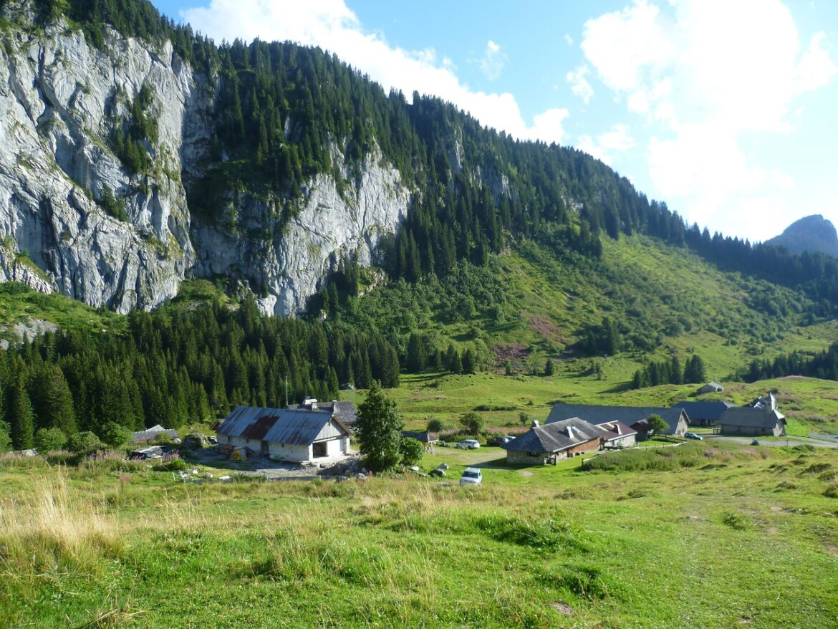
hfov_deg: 63.4
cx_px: 419
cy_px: 314
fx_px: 678
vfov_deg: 49.8
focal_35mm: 28
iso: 80
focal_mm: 5
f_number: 2.8
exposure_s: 1/400
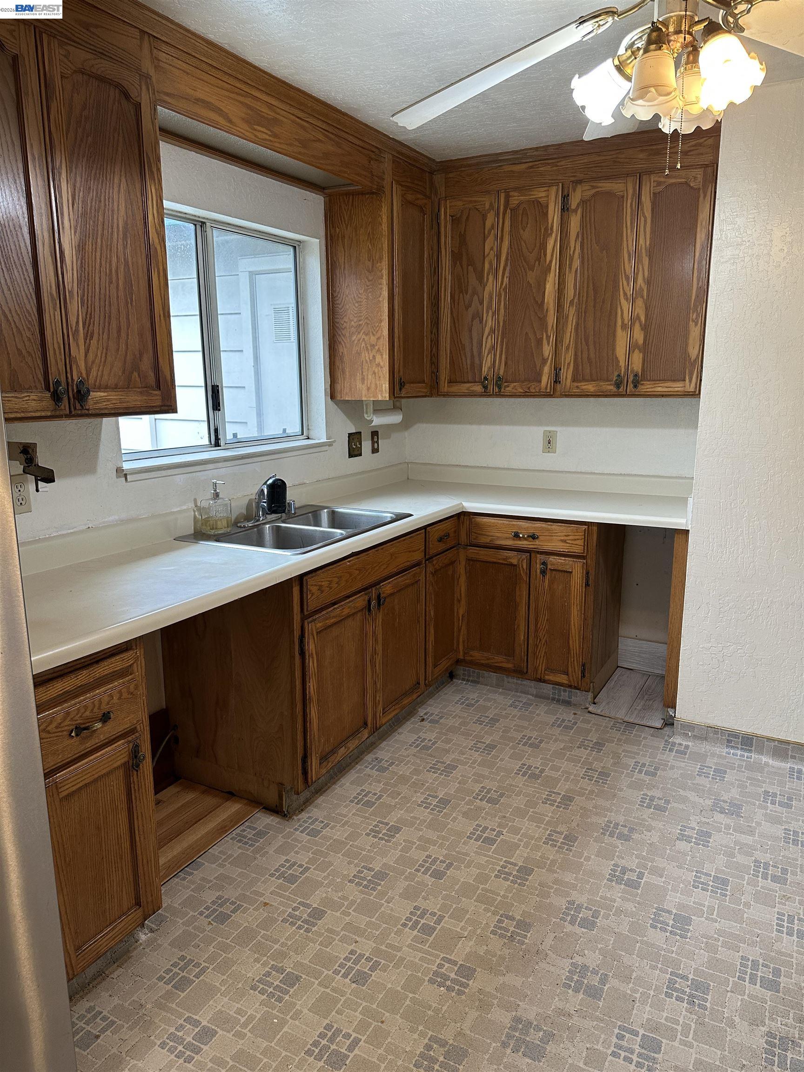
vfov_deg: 71.6
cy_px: 536
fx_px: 743
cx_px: 402
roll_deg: -0.7
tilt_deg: -11.9
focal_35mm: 24
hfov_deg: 56.8
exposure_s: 1/60
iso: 160
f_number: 1.78
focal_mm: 6.86
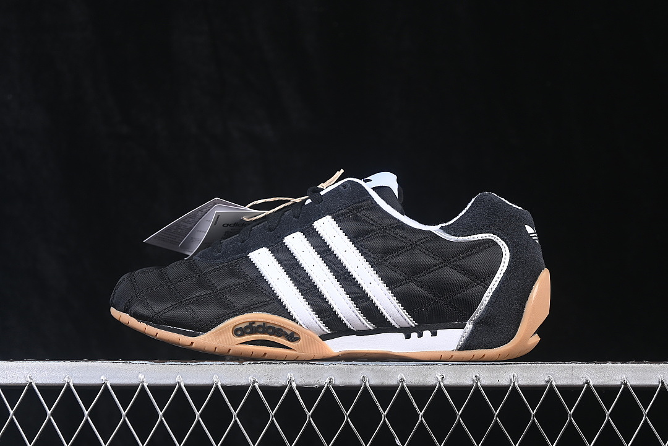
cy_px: 223
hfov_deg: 27.0
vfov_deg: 18.2
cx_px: 334
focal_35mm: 75
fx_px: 1392
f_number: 6.3
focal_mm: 50
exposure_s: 1/60
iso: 160
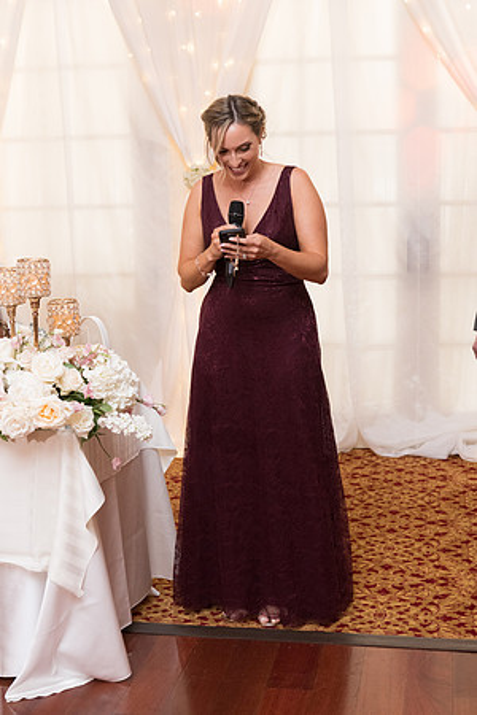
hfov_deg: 24.2
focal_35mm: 56
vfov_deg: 35.6
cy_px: 358
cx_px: 238
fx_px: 1113
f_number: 5
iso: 3200
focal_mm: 56
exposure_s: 1/125
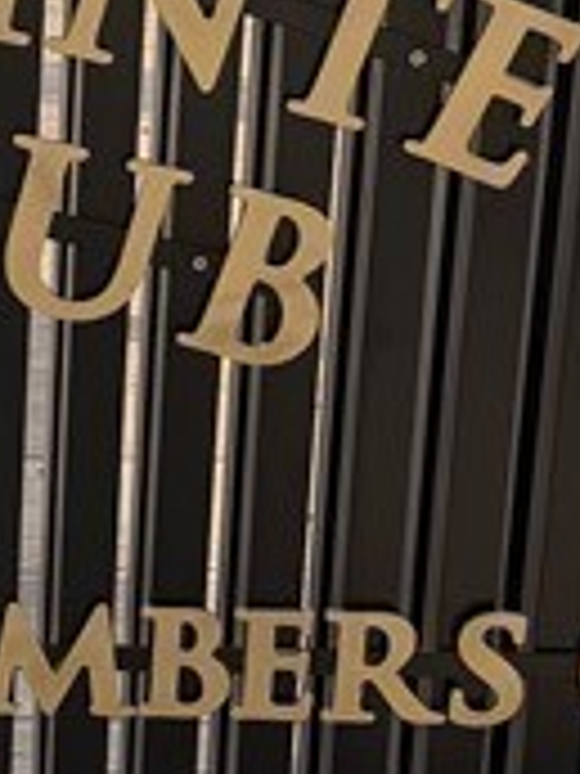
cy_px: 400
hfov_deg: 9.9
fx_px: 3195
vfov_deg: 13.8
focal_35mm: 143
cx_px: -445
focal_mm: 6.76
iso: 100
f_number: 1.78
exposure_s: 1/1812
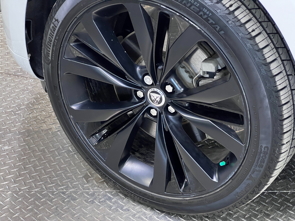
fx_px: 656
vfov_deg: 19.1
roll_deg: -0.6
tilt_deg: -33.2
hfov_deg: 25.3
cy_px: 110
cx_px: 148
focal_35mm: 77
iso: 500
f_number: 2.8
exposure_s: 1/60
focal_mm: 9
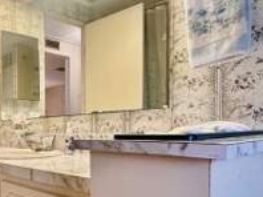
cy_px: 142
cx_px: 17
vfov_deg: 40.8
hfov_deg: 47.4
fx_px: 258
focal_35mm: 34
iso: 250
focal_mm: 2.22
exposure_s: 1/60
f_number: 2.2
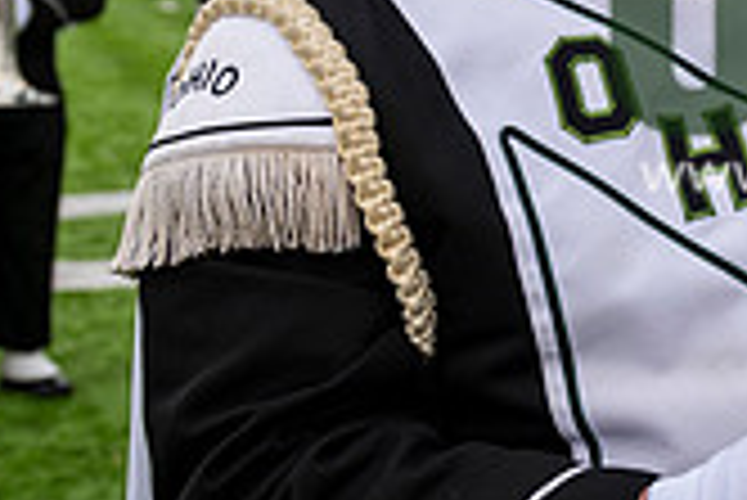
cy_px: 16
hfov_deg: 21.9
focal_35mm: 84
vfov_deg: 16.0
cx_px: 950
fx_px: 1744
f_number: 2.8
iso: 100
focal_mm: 24
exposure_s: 1/500
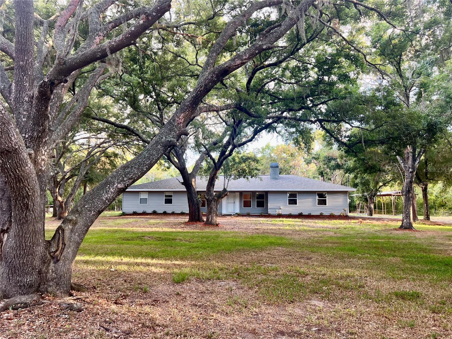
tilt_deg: +5.8
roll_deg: -0.4
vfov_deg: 53.1
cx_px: 226
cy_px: 170
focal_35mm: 26
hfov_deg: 67.3
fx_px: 339
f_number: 1.5
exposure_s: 1/121
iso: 50
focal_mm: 5.7
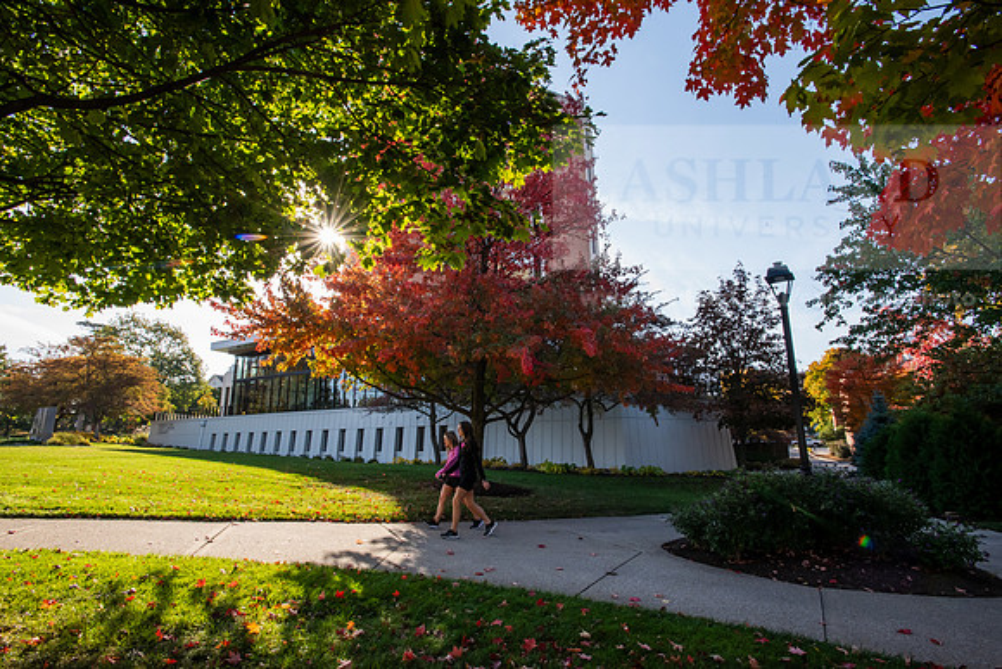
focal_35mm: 19
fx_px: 529
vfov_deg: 64.6
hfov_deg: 86.9
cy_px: 334
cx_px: 501
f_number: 18
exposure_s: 1/125
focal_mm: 19
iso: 800
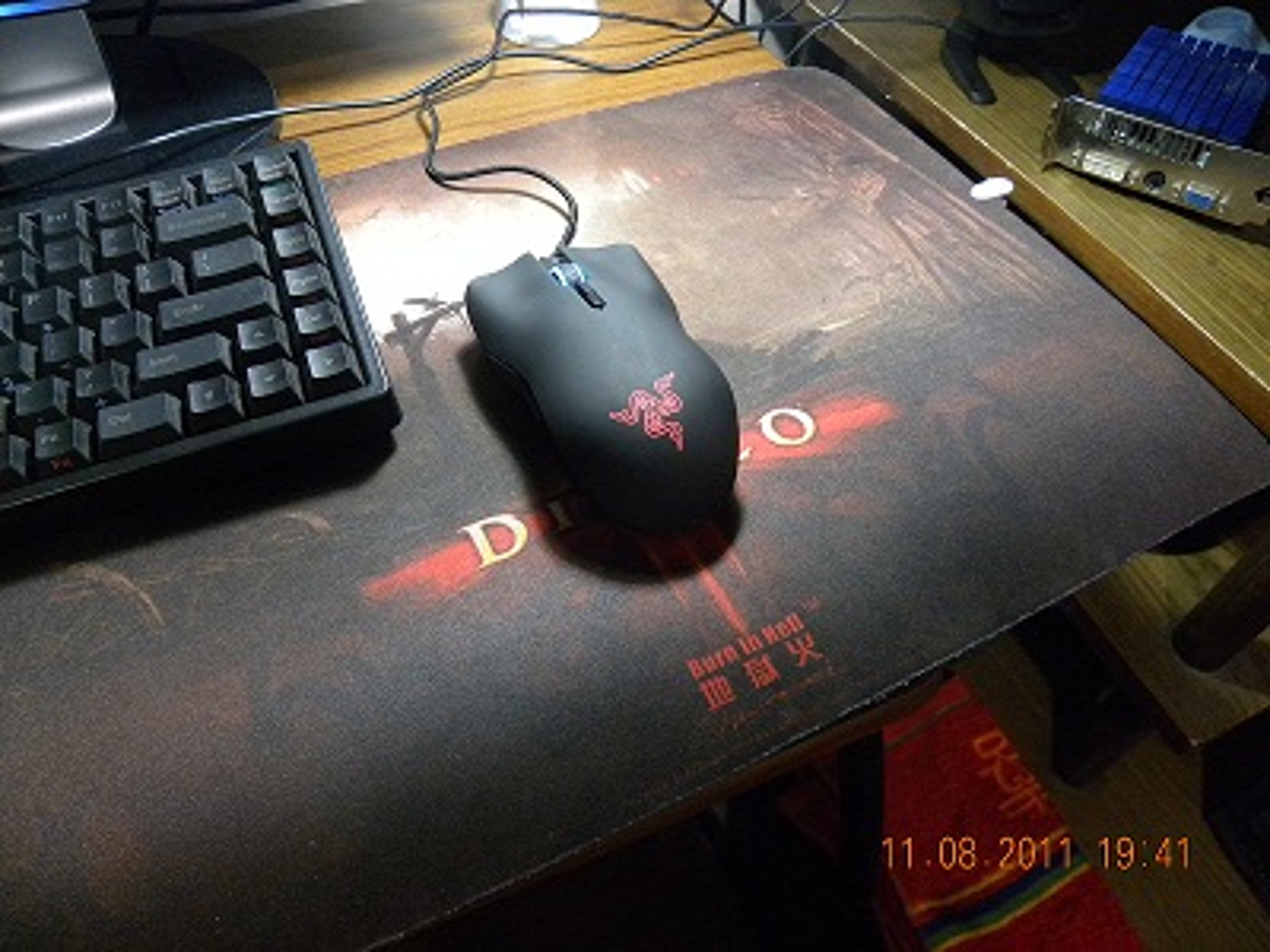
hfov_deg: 67.3
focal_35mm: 26
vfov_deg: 53.1
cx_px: 635
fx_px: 954
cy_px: 476
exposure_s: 1/20
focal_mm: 4.6
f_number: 2.8
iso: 400
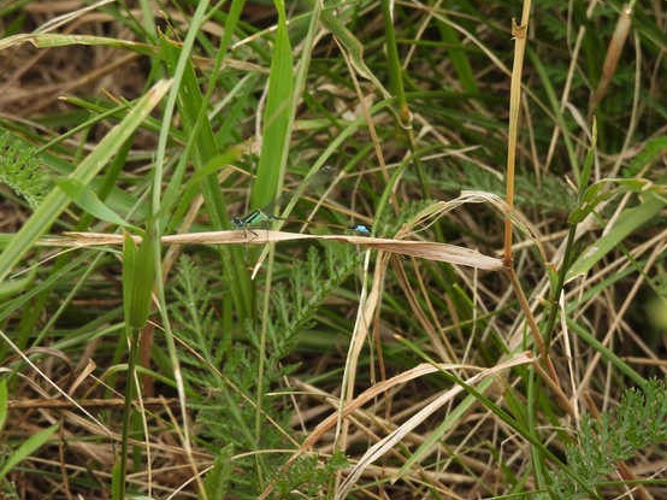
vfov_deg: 2.6
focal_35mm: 578
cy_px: 213
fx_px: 11132
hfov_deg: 3.4
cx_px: 327
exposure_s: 1/200
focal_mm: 89.2
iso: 100
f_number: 5.6
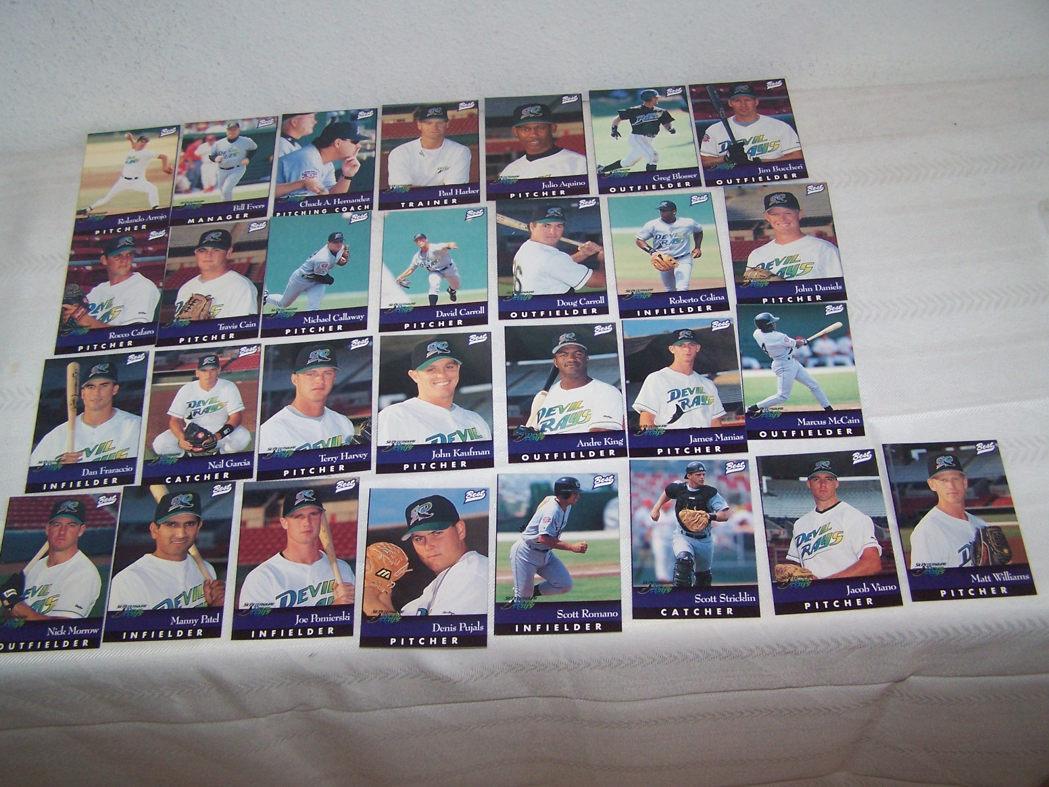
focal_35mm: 38
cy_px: 394
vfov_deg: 37.7
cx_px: 524
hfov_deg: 49.0
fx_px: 1152
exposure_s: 1/60
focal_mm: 6.3
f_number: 2.8
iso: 140
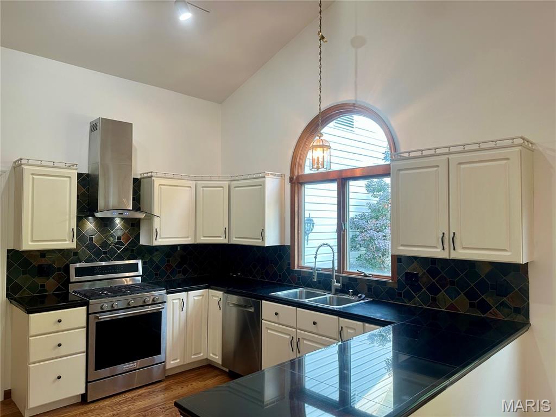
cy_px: 208
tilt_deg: +1.8
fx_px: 385
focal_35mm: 24
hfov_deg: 71.6
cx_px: 278
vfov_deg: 56.8
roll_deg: +0.2
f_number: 1.78
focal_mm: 6.86
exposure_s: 1/120
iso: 100
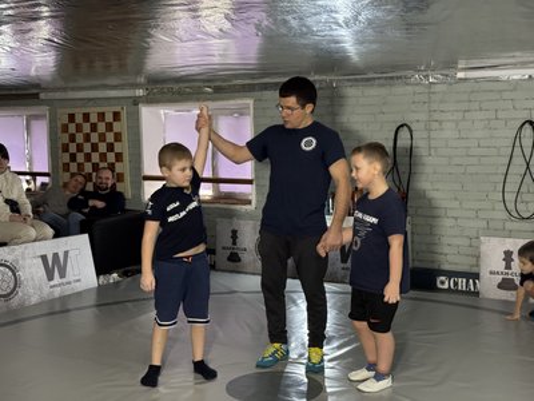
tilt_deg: -5.7
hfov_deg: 39.7
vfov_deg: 30.3
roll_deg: +0.9
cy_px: 200
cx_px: 267
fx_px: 740
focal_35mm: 48
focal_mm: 6.76
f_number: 1.78
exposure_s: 1/30
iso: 500
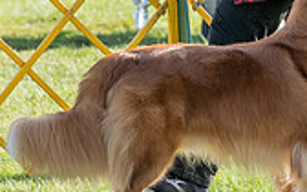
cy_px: -102
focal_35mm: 819
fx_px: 6852
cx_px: 262
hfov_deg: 2.6
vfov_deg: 1.6
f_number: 6.3
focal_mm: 200
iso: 1250
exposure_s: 1/1250
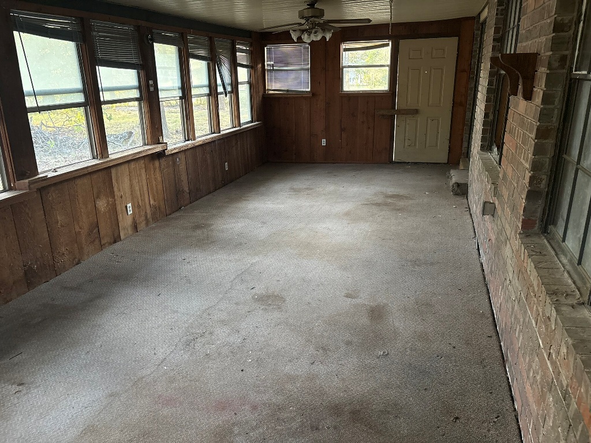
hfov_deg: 67.3
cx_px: 296
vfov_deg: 53.1
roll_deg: +0.8
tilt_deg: -18.8
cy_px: 222
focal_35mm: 26
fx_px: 444
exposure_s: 1/41
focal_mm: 5.96
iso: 500
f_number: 1.6
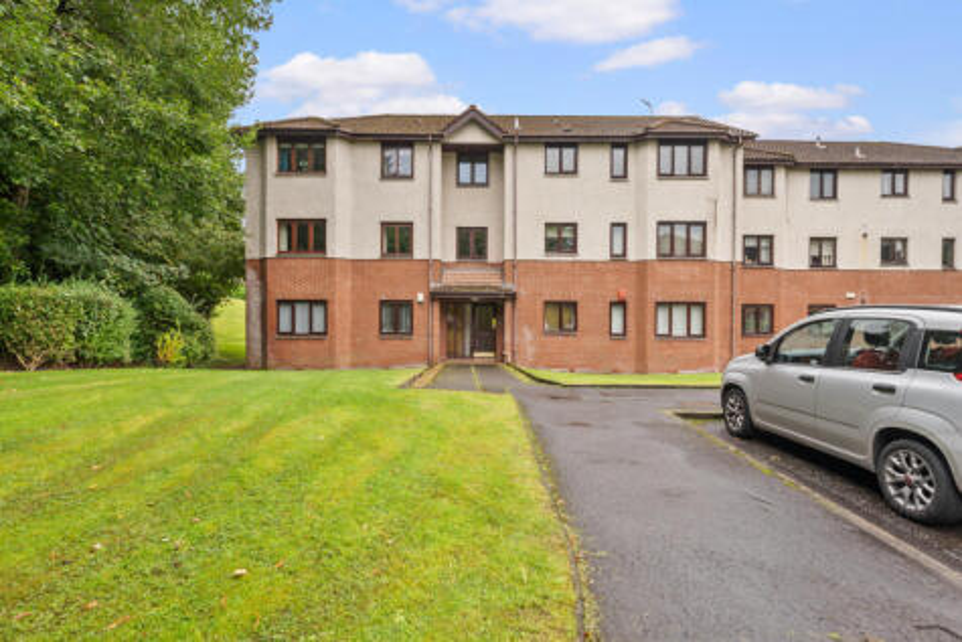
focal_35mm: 18
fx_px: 481
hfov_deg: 90.0
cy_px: 321
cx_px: 481
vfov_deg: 67.4
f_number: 11
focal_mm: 18
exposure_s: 1/10
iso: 640
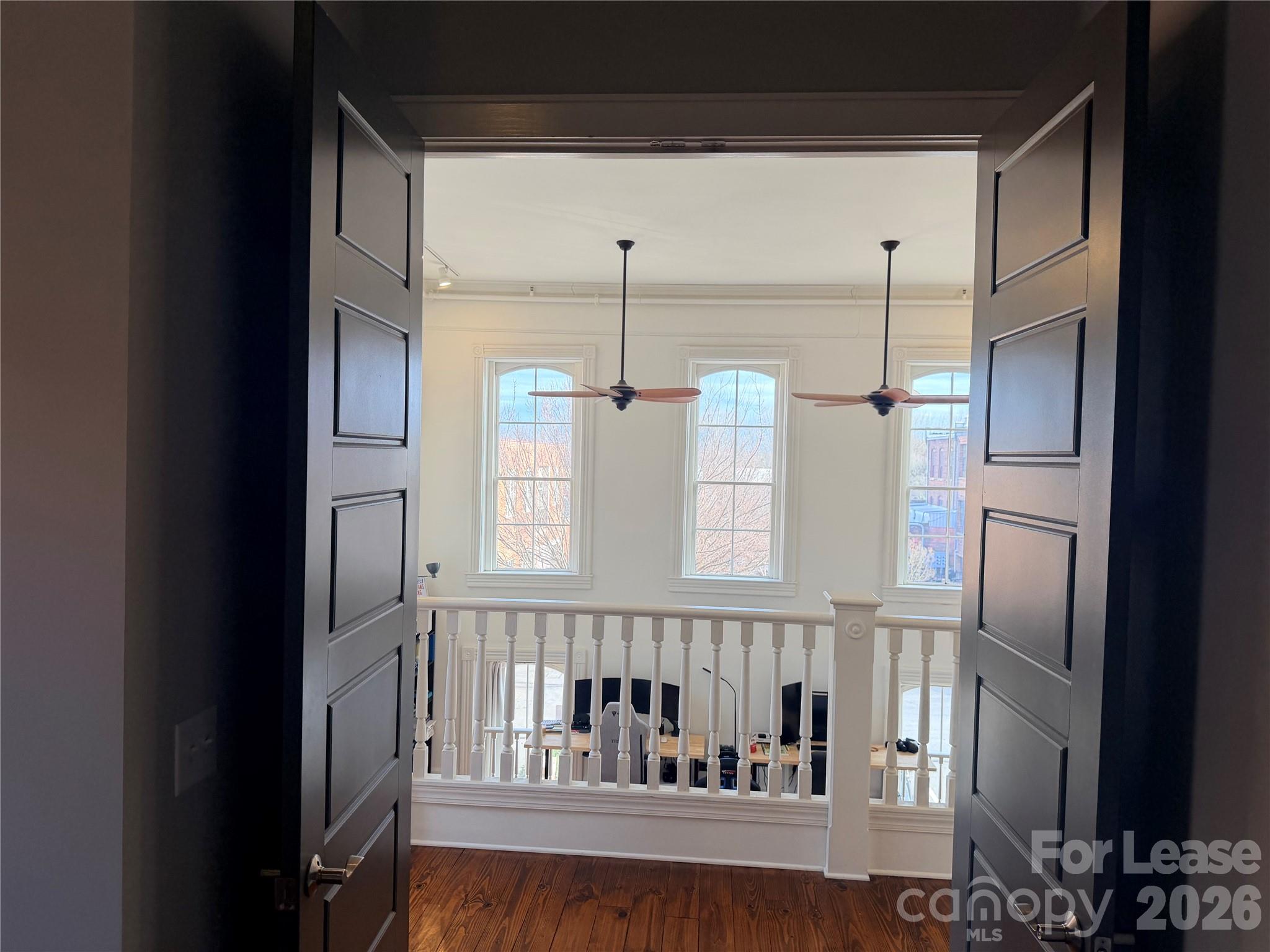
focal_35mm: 24
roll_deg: -3.4
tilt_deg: -0.7
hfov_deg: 71.6
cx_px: 635
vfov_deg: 56.8
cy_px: 476
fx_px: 881
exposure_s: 1/180
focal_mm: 6.76
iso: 125
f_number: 1.78
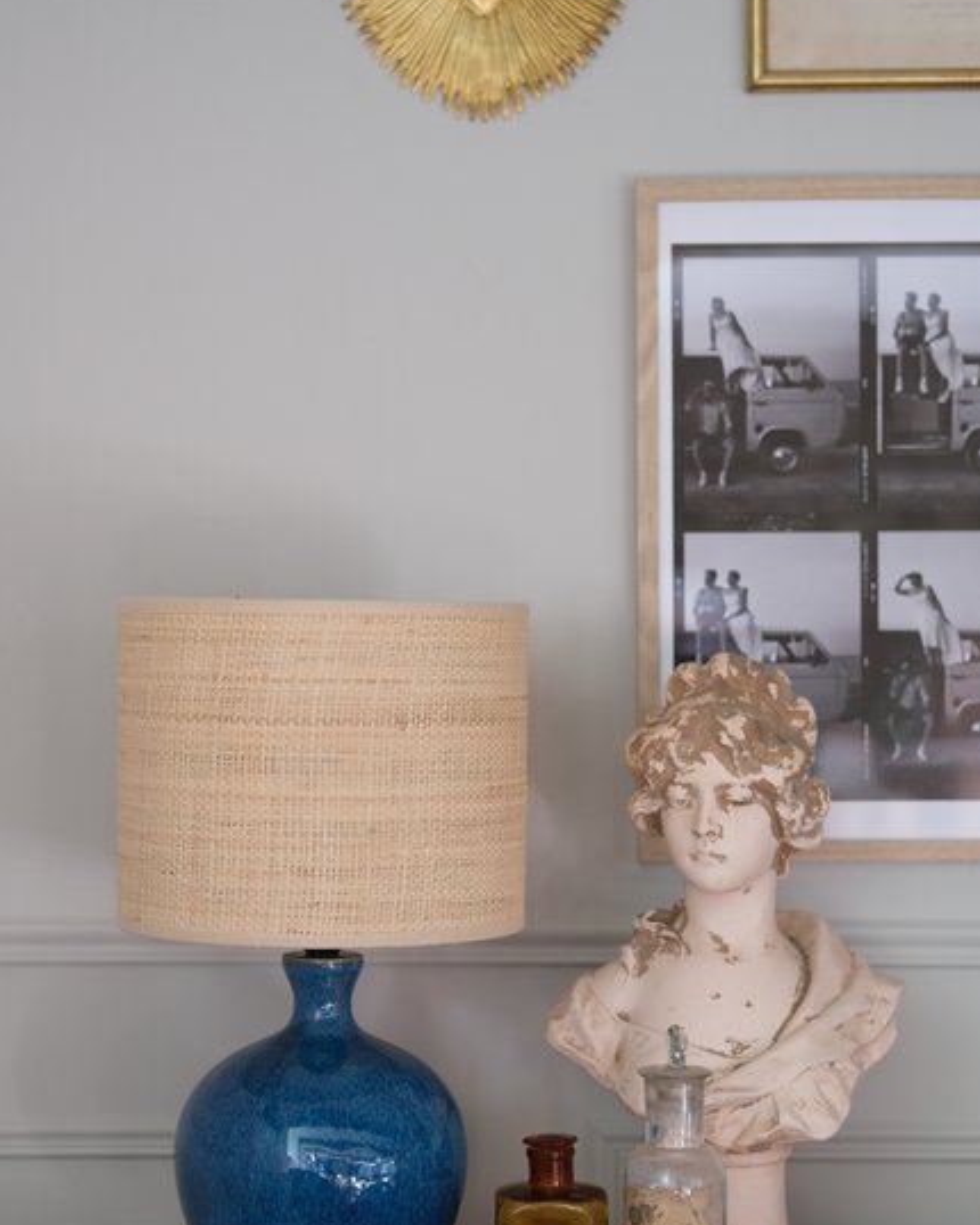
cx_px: 455
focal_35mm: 74
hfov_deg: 20.7
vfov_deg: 25.7
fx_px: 2684
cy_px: 694
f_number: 2.2
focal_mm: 35
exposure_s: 1/52
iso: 400
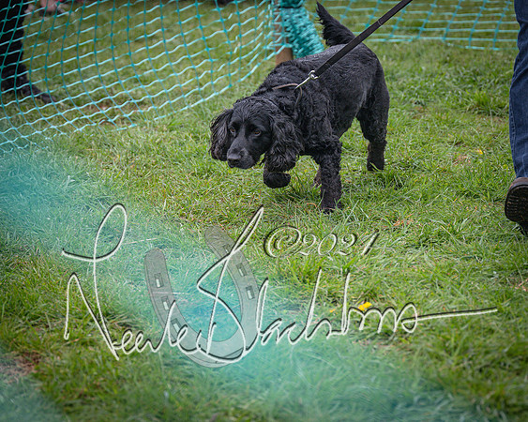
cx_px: 264
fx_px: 2587
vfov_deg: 9.3
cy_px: 211
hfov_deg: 11.7
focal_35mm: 166
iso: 400
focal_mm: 98
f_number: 4
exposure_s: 1/1000
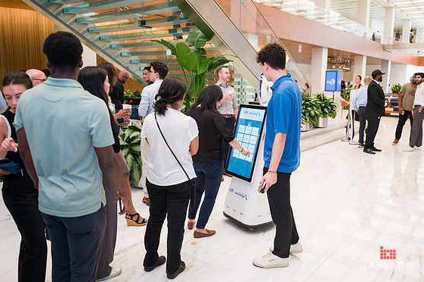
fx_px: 353
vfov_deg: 43.5
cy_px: 140
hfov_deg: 62.0
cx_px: 215
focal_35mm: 30
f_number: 3.2
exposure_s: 1/200
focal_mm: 29
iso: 400
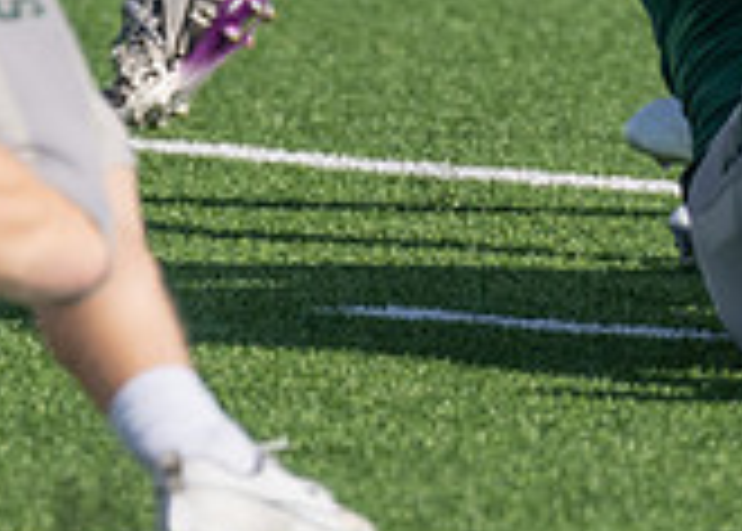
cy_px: -551
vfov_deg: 1.2
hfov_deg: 1.7
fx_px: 25088
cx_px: 181
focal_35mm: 1190
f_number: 2.8
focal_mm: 200
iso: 100
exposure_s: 1/3200
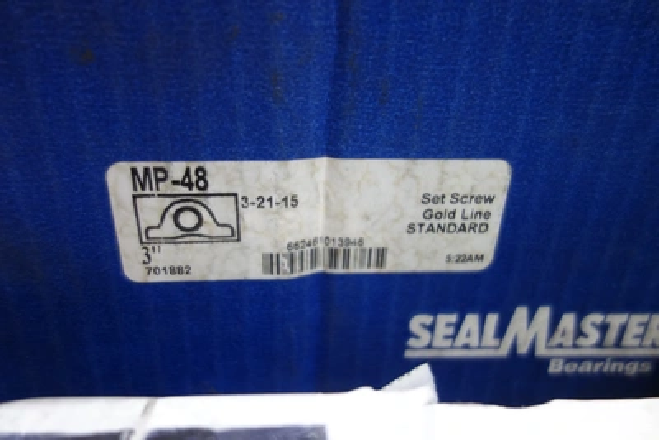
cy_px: 220
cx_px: 330
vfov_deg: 46.4
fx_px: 513
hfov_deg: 65.5
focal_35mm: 28
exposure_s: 1/30
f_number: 1.8
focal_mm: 10.4
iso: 320
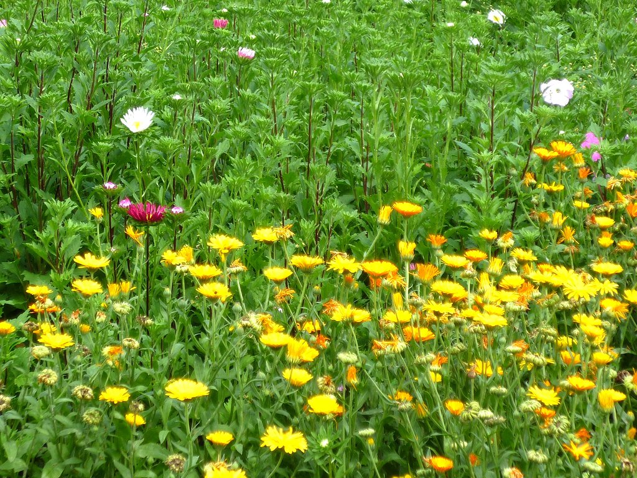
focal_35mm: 117
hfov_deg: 16.8
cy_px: 239
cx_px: 318
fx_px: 2153
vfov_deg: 12.7
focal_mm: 13.2
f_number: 4.9
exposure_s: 1/160
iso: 80
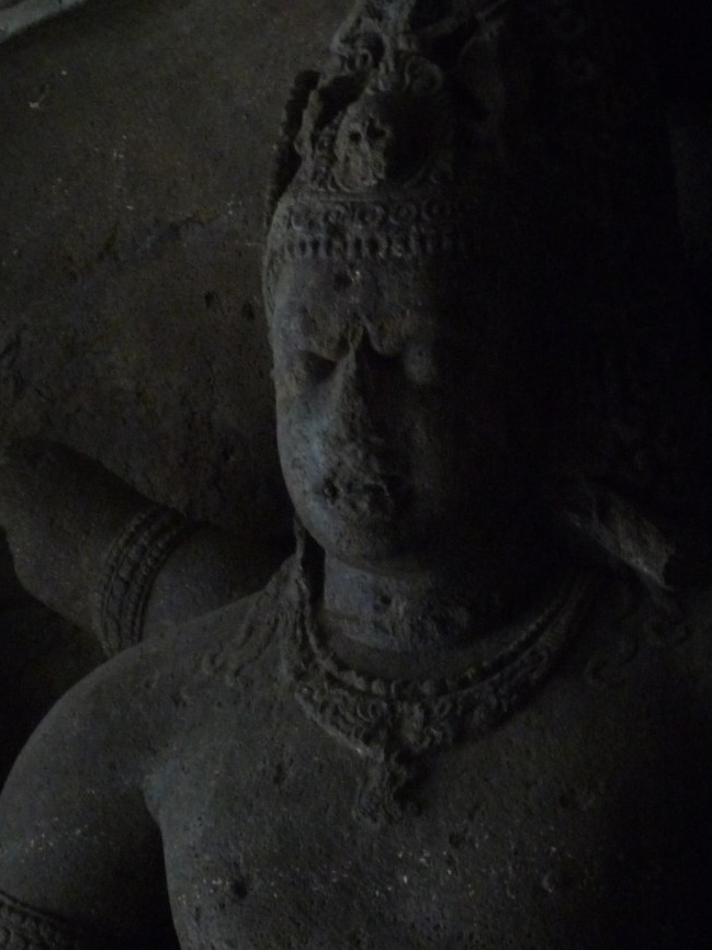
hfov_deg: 15.2
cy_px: 412
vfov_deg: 20.2
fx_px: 2662
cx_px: 352
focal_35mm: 97
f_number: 4.7
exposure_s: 1/4
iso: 400
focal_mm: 10.4
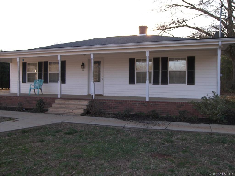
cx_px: 118
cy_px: 88
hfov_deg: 56.8
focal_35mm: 32
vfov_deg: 44.2
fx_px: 217
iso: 50
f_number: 3.2
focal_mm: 6.8
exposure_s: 1/200
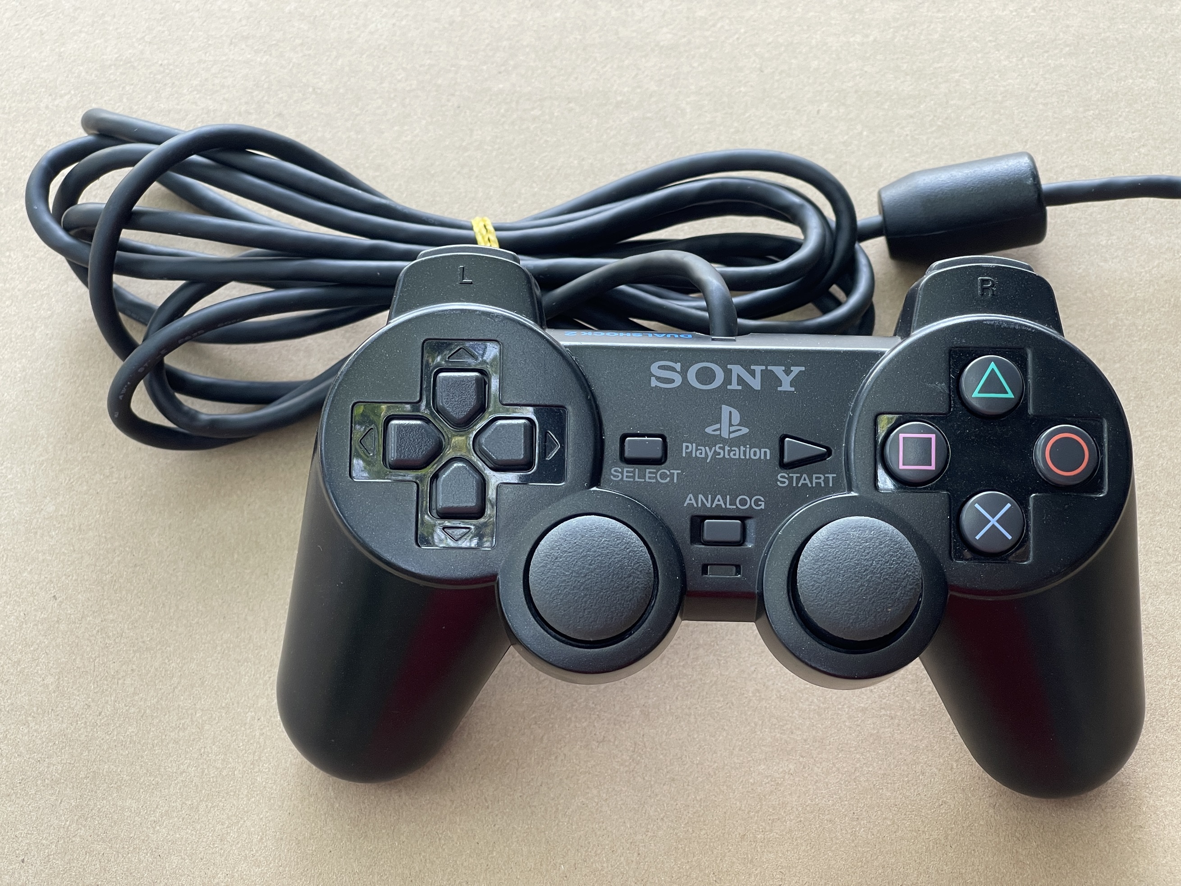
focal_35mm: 64
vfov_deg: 22.9
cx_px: 590
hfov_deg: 30.3
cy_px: 443
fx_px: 2183
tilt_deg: -65.1
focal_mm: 7.5
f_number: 2.2
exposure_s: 1/99
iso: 80
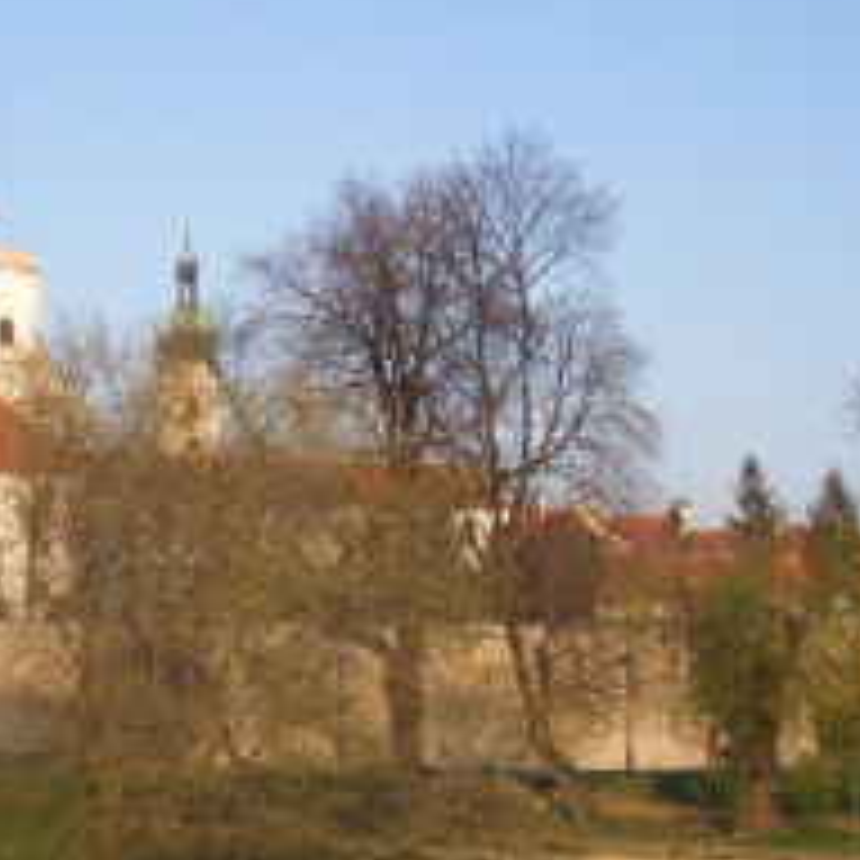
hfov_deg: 22.1
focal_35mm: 76
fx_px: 2136
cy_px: 531
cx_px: 54
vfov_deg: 22.7
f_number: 4.8
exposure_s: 1/350
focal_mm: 8
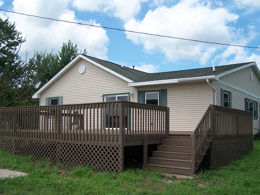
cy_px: 98
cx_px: 130
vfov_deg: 37.7
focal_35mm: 38
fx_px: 285
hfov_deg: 49.0
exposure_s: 1/1000
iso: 80
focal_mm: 6.3
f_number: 2.8
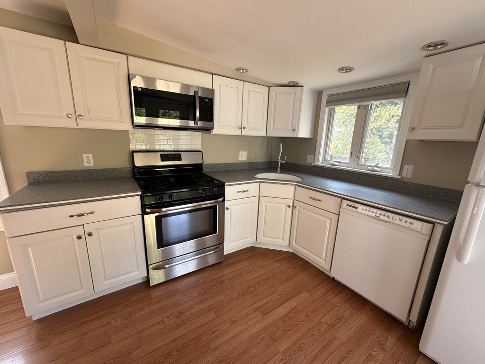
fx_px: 196
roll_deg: -1.6
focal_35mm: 14
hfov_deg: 102.1
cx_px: 242
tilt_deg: -12.2
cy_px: 182
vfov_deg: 85.7
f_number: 2.2
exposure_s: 1/99
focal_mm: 2.22
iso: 80
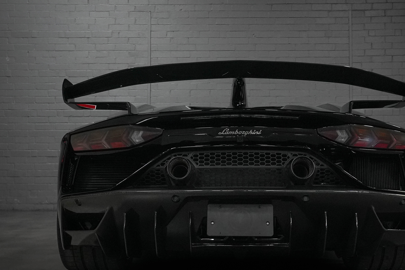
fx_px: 574
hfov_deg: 38.8
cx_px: 231
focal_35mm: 51
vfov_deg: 26.5
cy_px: 148
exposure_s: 1/160
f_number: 5
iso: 12800
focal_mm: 39
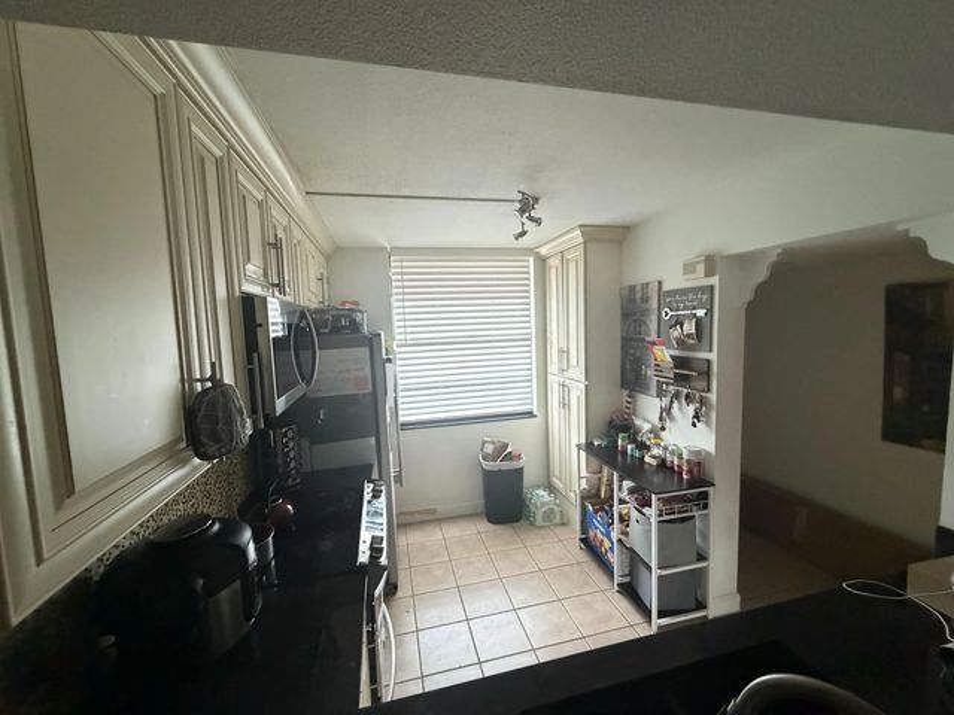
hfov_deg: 102.1
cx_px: 477
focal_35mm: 14
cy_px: 358
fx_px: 386
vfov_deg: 85.7
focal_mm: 2.22
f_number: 2.2
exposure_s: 1/60
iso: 800
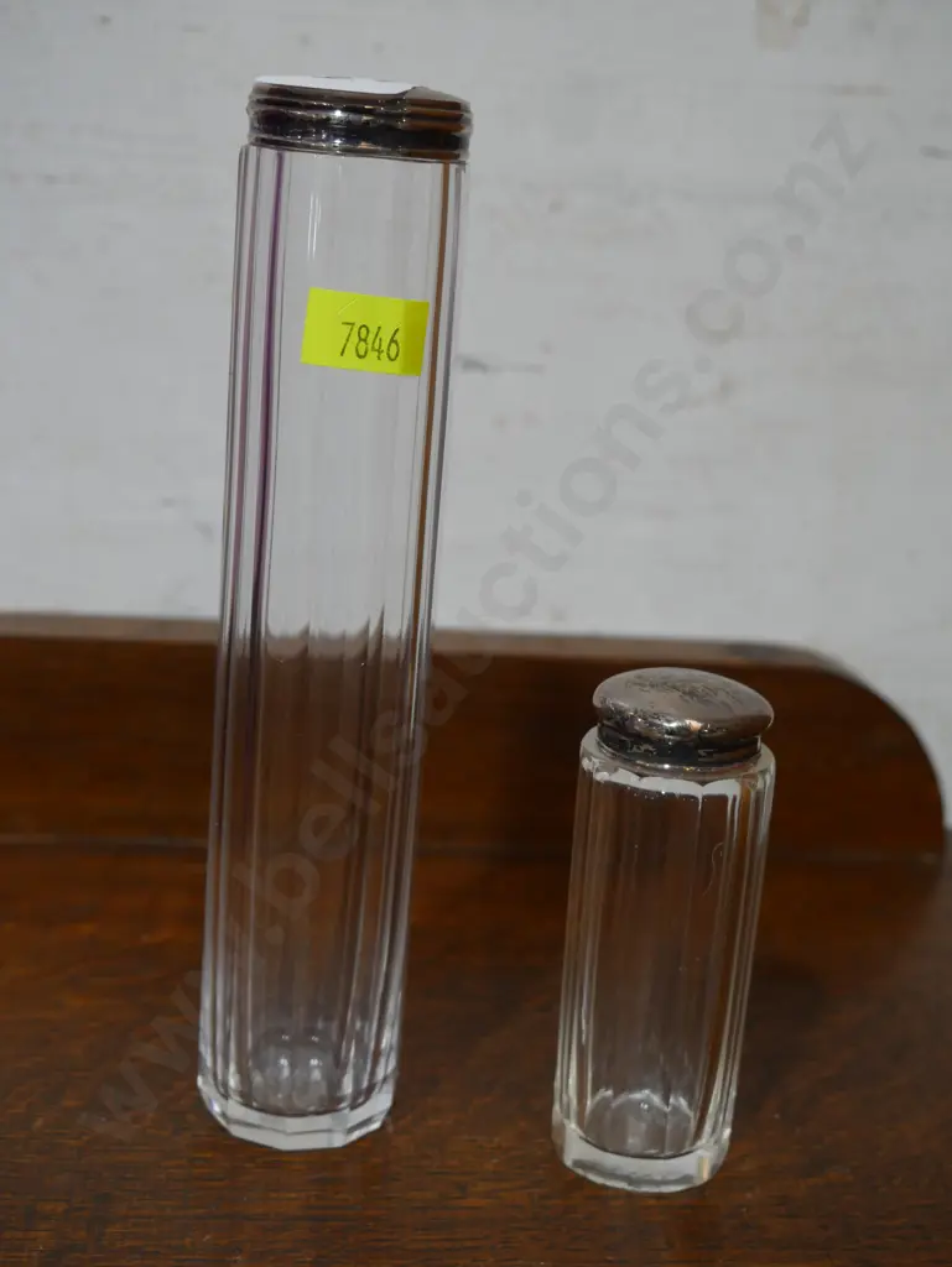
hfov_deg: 29.1
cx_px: 476
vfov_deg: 38.2
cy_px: 634
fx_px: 1832
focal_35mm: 50
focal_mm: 25
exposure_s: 1/60
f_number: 5.3
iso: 640
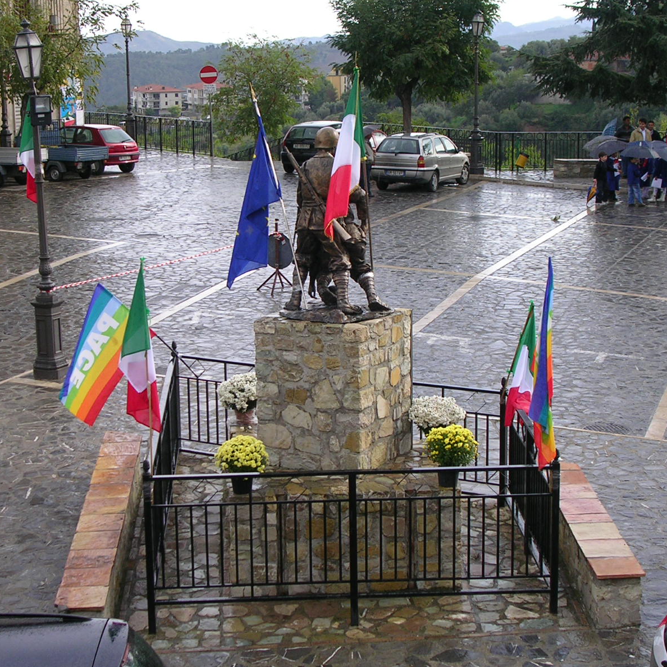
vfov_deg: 23.1
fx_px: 1635
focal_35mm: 75
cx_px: 338
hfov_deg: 23.1
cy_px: 334
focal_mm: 9.6
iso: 50
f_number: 3.5
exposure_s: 1/235
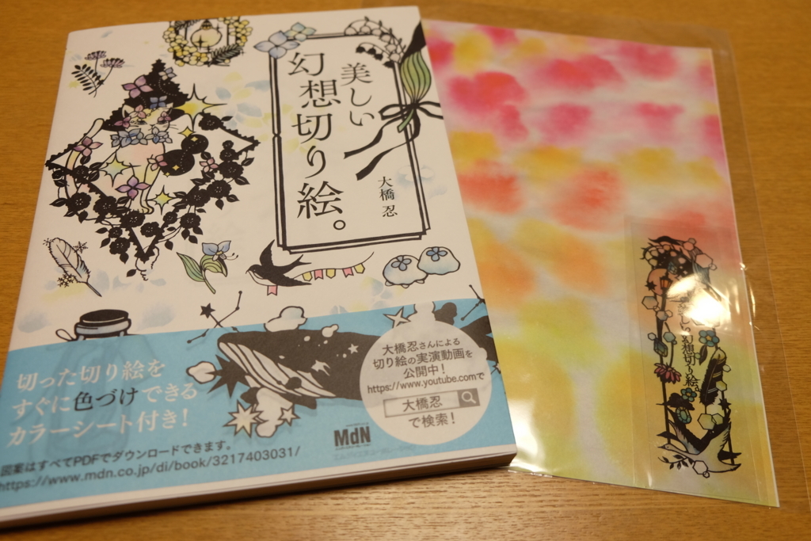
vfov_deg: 46.4
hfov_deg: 65.5
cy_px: 270
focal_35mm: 28
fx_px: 631
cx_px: 406
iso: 320
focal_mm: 18.8
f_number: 2.8
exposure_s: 1/60
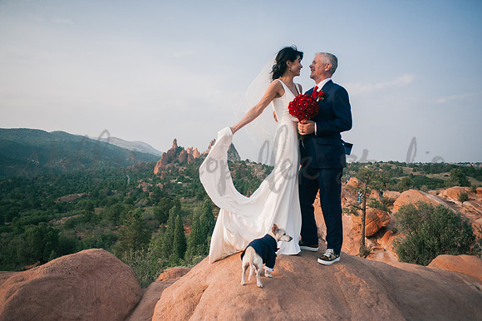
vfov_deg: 46.4
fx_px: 375
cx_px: 241
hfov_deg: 65.5
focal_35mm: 28
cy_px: 160
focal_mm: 28
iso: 2000
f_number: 3.5
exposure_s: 1/8000
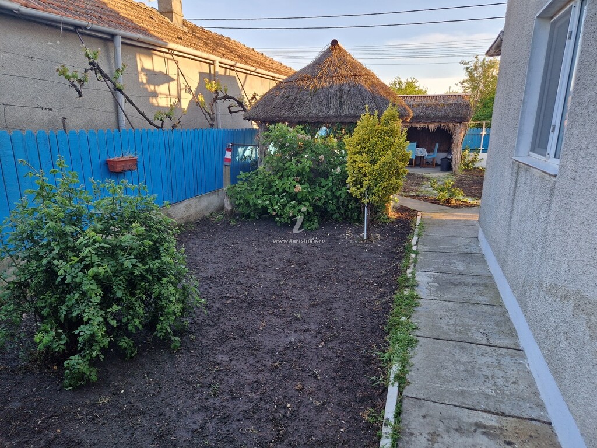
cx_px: 298
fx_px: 397
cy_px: 224
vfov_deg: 58.9
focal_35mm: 23
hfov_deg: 73.9
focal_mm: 5.4
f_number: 1.8
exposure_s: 1/180
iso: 50
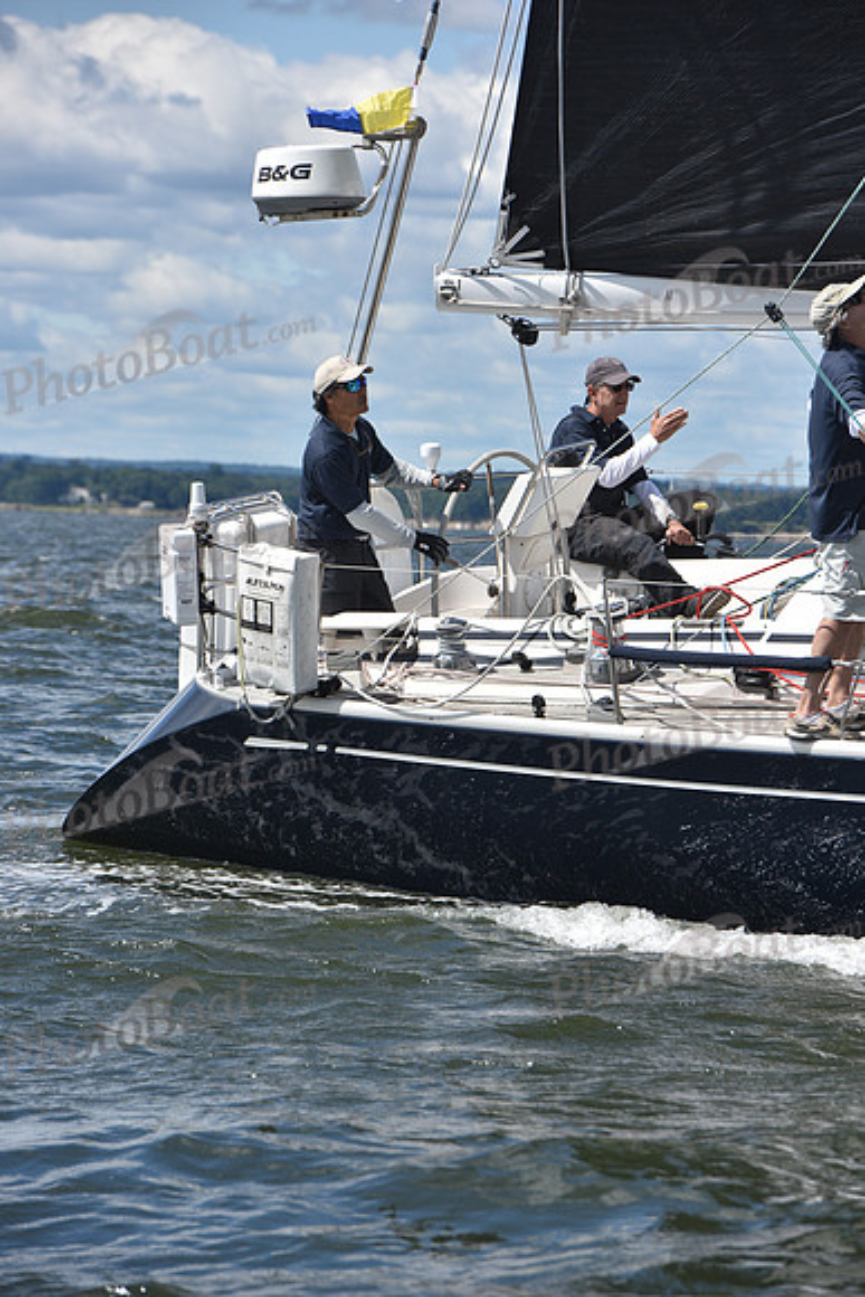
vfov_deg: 10.3
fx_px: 7203
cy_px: 648
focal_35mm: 200
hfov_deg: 6.9
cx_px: 432
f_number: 10
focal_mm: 200
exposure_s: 1/800
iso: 250
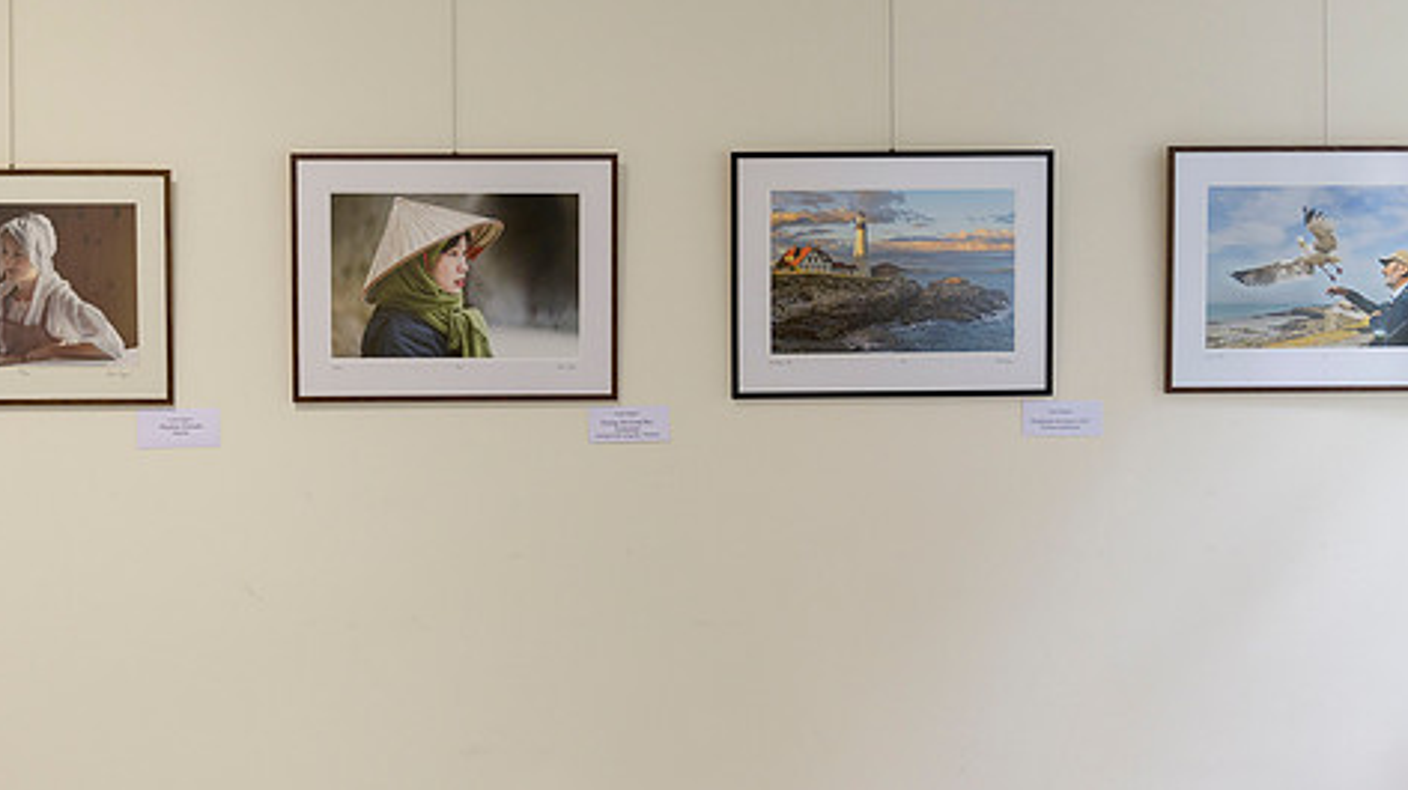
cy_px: 303
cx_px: 631
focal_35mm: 55
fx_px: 2052
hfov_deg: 37.8
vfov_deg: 21.8
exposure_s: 1/80
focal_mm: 36
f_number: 3.5
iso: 500
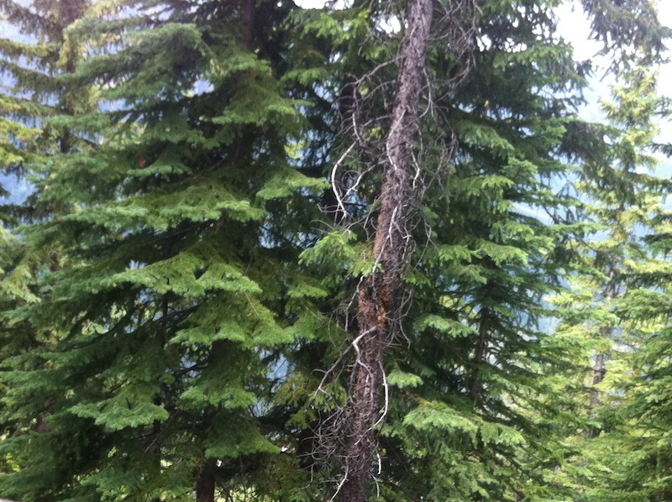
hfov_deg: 27.8
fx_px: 1357
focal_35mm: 70
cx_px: 349
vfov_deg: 20.4
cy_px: 492
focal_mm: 3.85
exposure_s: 1/214
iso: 80
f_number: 2.8
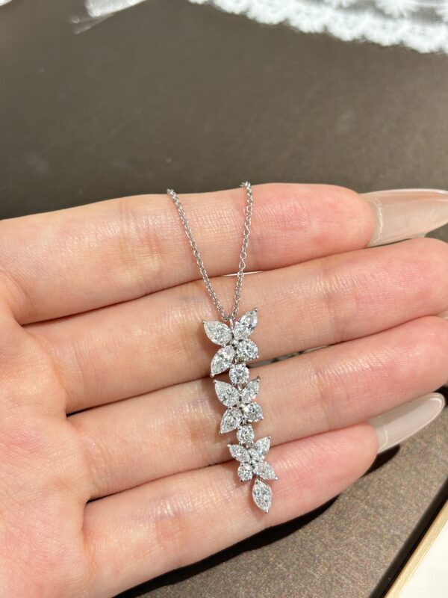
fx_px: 897
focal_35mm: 52
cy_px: 299
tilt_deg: -59.5
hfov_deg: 28.0
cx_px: 224
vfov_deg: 36.8
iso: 40
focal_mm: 5.96
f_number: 1.6
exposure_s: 1/100
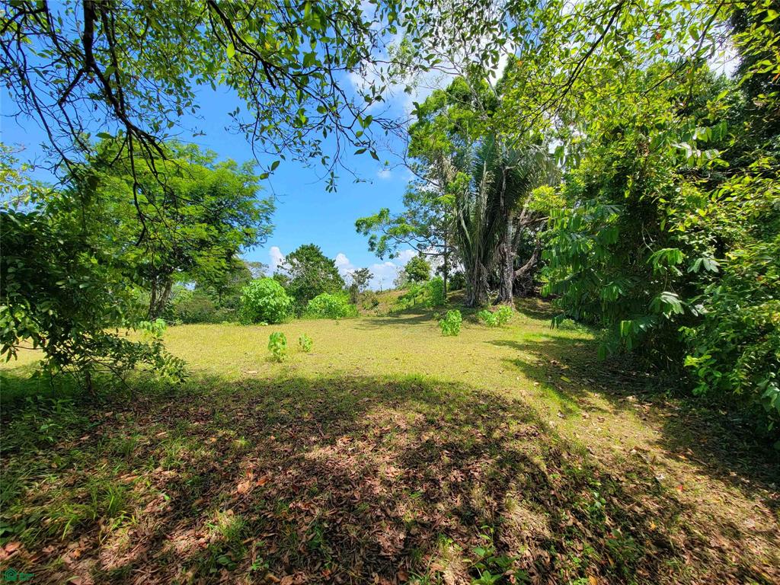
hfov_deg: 106.2
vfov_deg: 89.9
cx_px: 390
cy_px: 292
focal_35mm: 13
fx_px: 293
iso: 50
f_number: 2.2
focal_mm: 2.2
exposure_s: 1/836
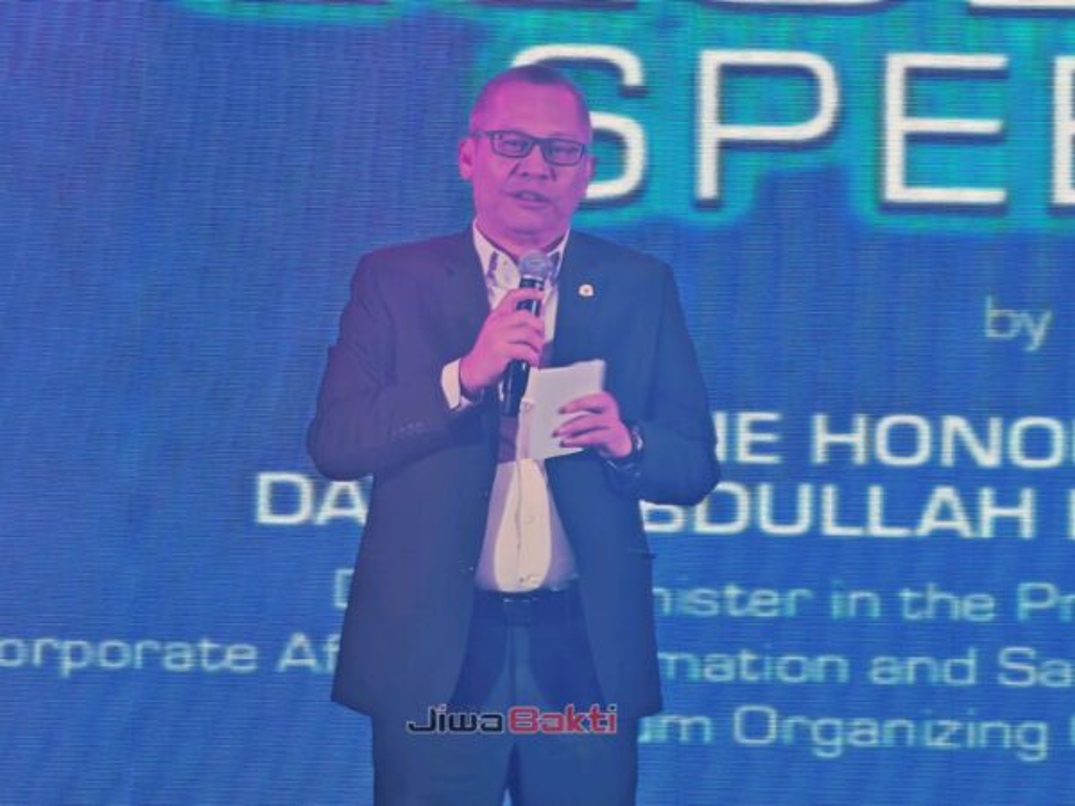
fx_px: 9720
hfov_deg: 6.3
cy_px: 403
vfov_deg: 4.7
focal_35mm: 313
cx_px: 538
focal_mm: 15.38
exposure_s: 1/60.2
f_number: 2.6
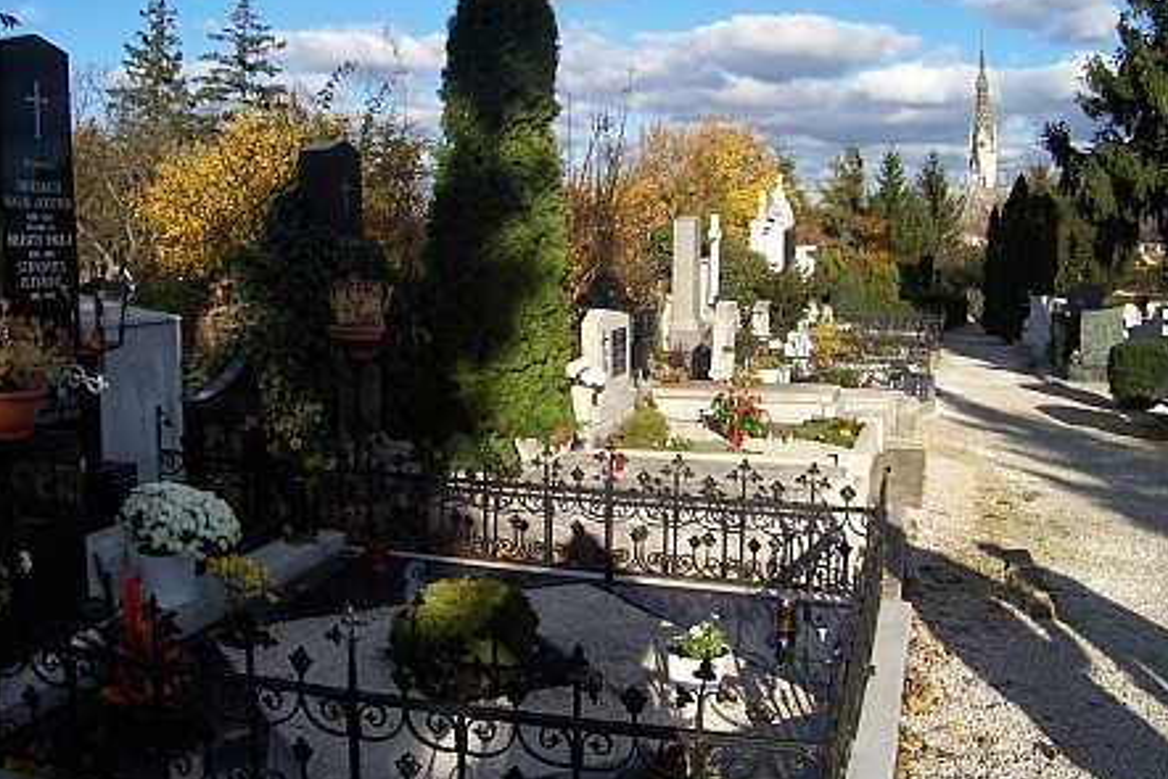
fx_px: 1168
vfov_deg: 36.9
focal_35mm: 36
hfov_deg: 53.1
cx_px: 587
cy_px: 347
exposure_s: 1/350
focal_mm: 5.6
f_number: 5.6
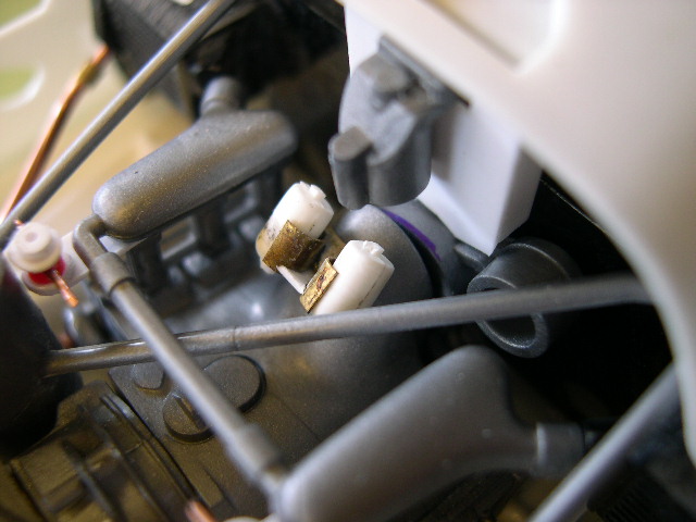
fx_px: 764
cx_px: 348
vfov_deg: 37.7
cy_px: 261
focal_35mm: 38
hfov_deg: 49.0
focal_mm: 8
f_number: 2.8
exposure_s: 1/21
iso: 100
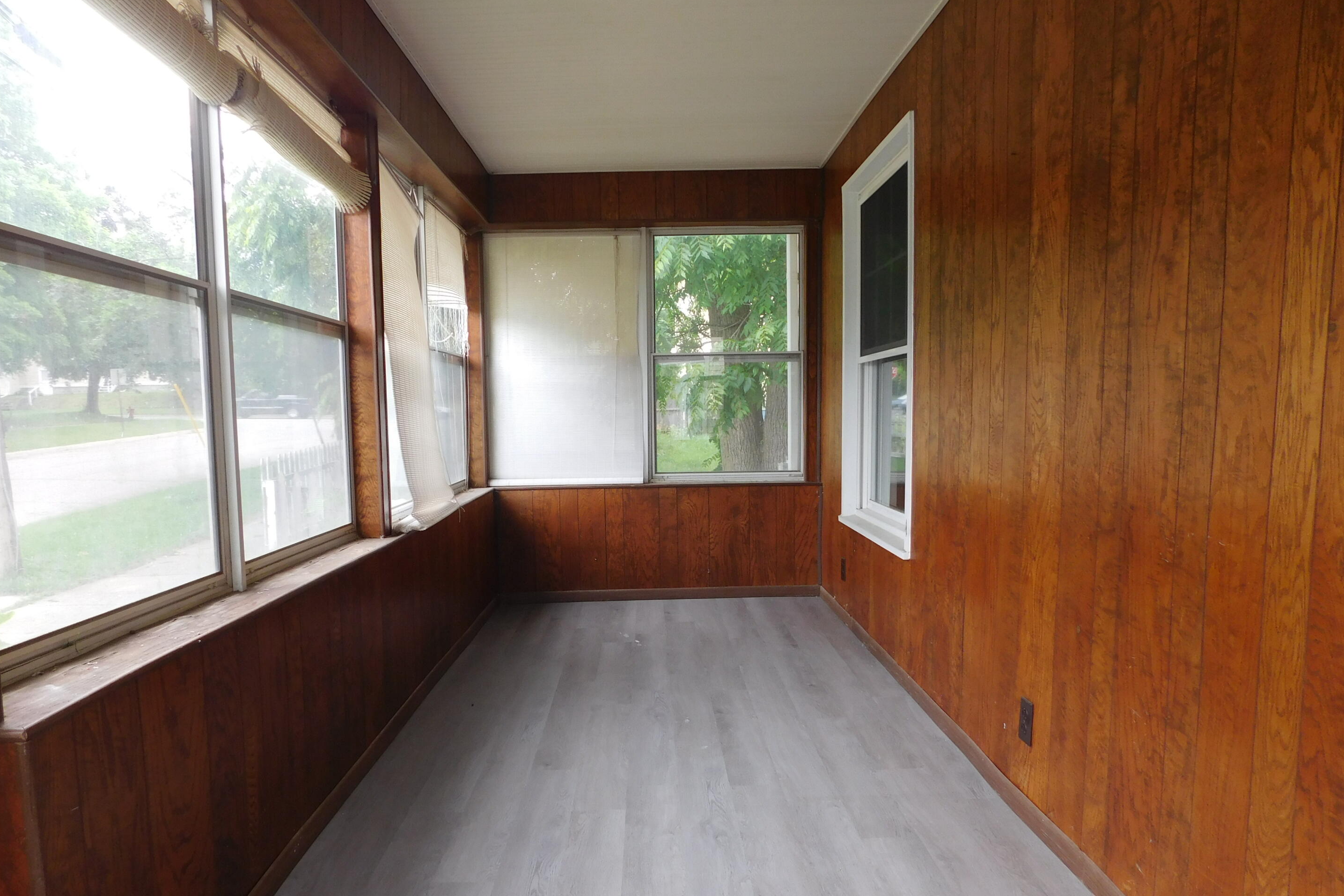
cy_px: 505
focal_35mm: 25
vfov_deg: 51.2
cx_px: 646
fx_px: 933
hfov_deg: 71.5
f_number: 3
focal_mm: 4
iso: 125
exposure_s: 1/50
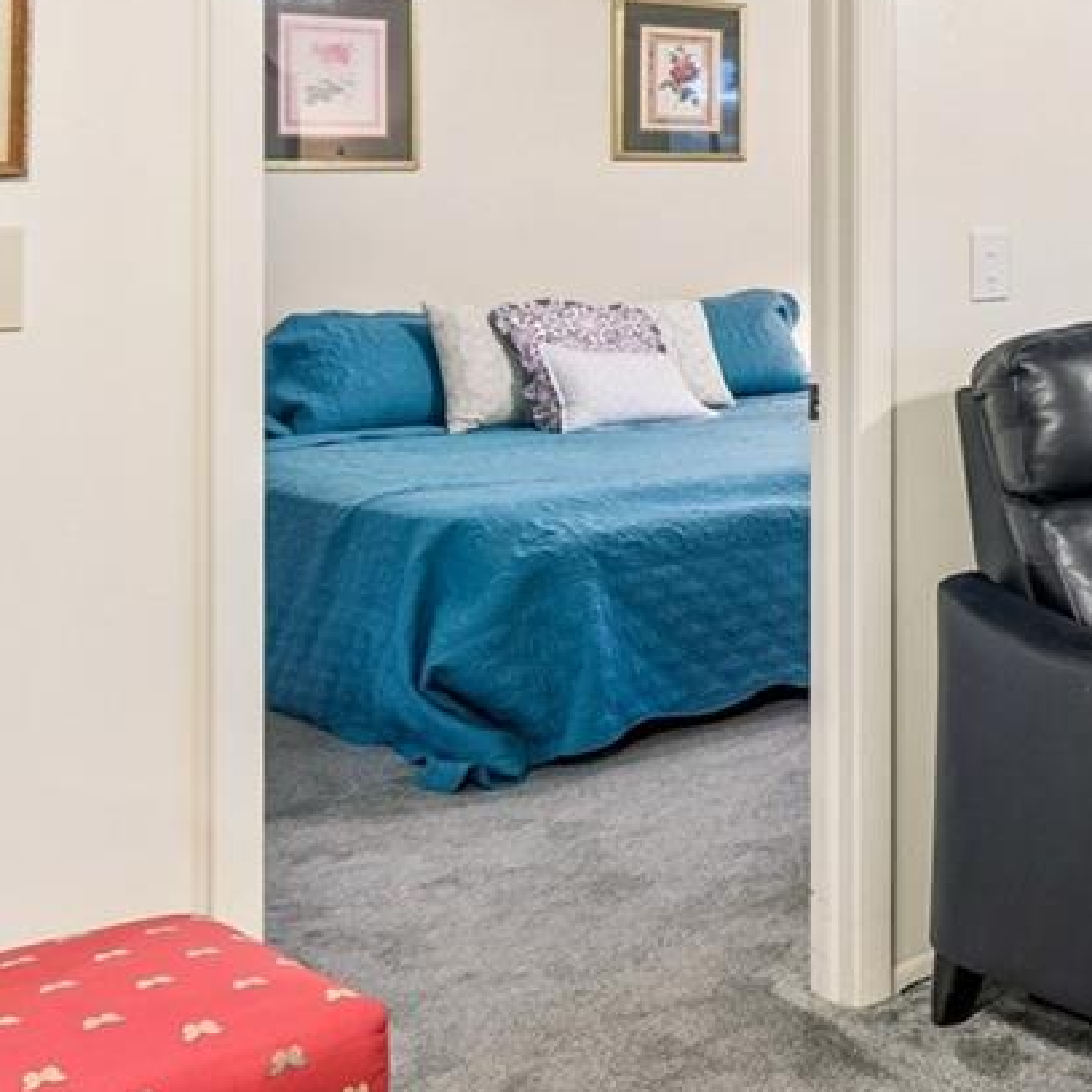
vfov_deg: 32.9
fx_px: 1785
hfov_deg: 24.2
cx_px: 1753
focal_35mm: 50
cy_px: 190
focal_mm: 10
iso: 100
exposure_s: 1/3.33
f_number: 7.1
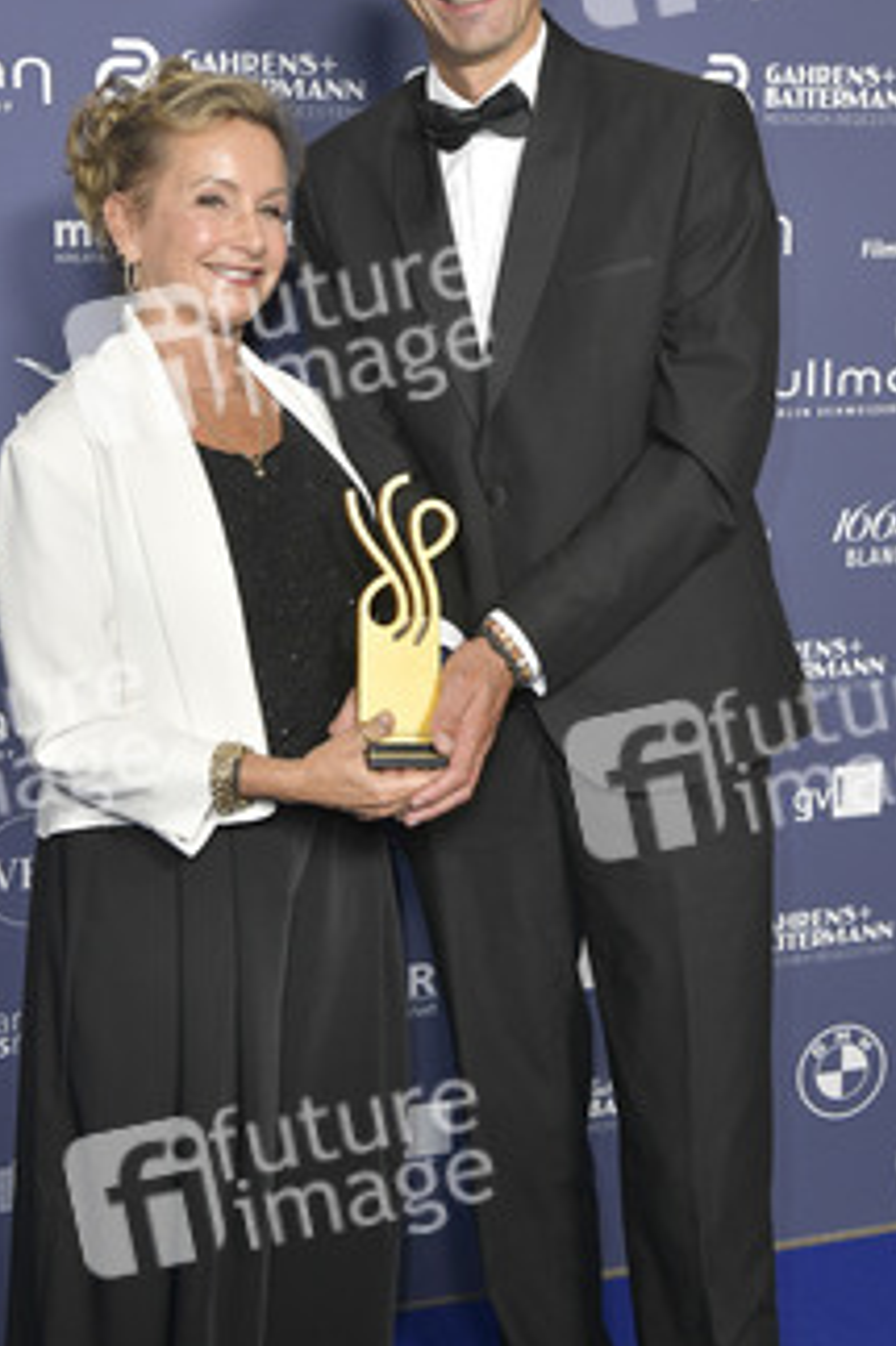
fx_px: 1756
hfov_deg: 28.6
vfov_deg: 41.8
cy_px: 554
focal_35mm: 47
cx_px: 400
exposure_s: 1/250
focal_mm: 38
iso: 2000
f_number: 6.3
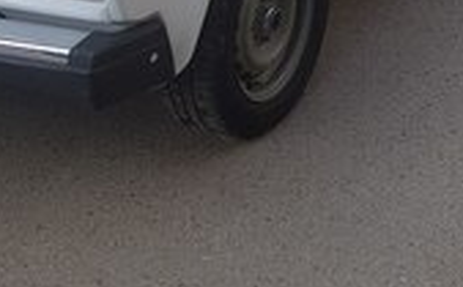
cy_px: -257
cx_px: 362
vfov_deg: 14.0
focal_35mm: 81
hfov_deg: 25.2
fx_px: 1020
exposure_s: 1/796
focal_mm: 4.2
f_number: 1.7
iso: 40
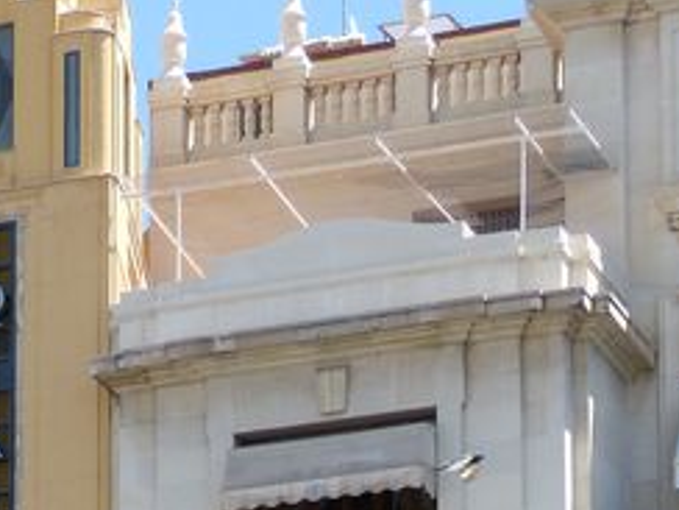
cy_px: 1204
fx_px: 5473
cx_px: -106
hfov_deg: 7.1
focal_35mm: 279
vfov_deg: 5.2
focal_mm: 12.1
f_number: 4
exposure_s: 1/500
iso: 100
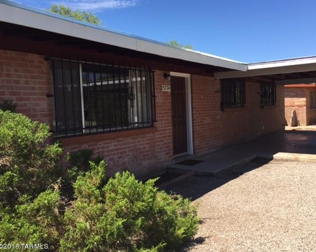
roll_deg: -0.3
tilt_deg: -2.5
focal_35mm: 33
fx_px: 309
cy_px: 120
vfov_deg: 44.5
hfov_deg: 54.1
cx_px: 178
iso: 32
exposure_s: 1/1099
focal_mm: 4.15
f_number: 2.2
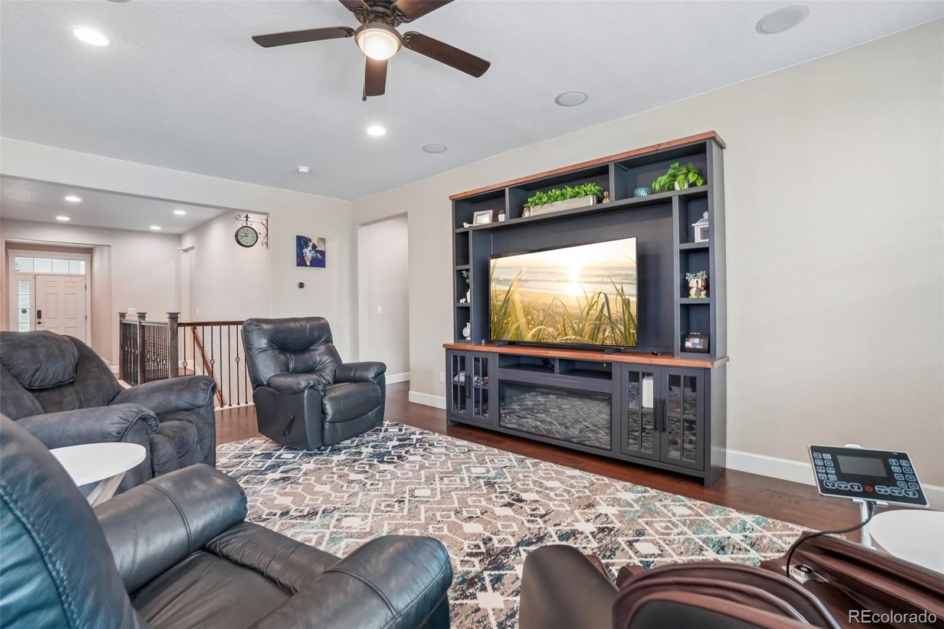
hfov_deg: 100.4
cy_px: 314
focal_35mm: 15
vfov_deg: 77.3
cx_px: 472
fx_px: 393
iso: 400
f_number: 8
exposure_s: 1/13
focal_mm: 10
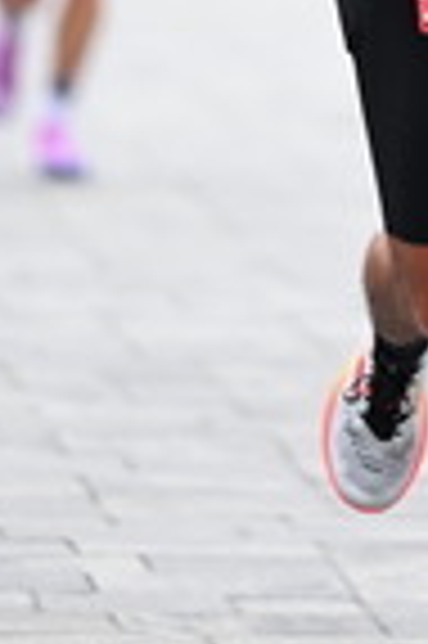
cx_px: 516
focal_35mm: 769
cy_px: -315
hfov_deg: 1.8
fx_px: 13746
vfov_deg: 2.7
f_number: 2.8
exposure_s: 1/1600
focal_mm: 200
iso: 1250
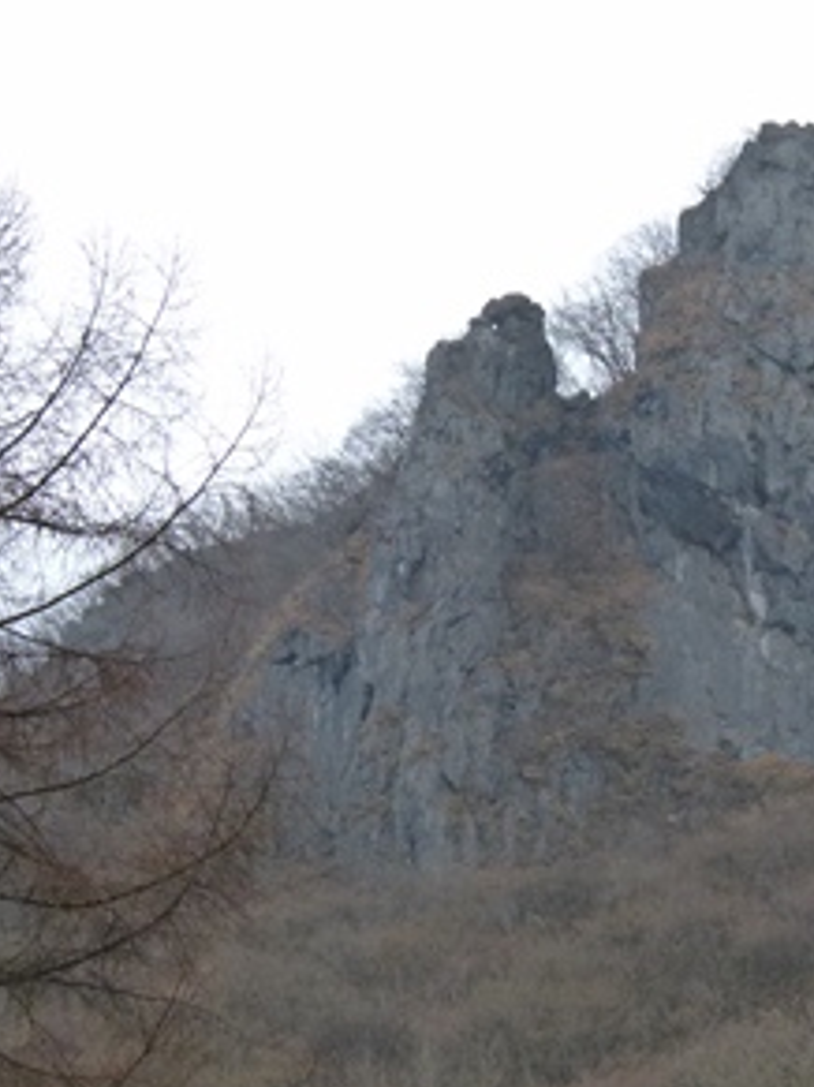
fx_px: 4455
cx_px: 657
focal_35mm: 142
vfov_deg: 13.9
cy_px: 553
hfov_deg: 10.4
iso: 160
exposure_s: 1/800
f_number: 4
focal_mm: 15.4
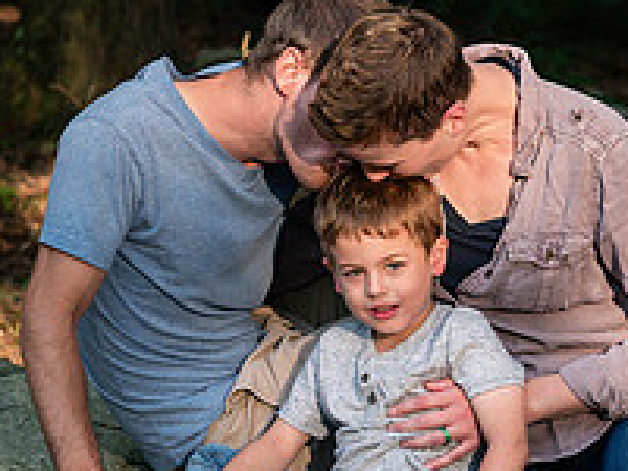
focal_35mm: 237
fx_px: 4300
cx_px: 440
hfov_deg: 8.3
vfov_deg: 6.3
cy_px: 328
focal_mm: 85
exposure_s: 1/250
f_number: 5.6
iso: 1000
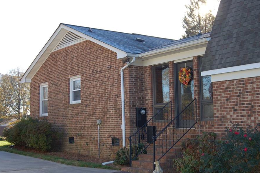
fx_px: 426
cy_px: 94
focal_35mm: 59
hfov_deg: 33.9
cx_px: 142
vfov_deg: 22.9
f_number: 5
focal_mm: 34
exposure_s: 1/500
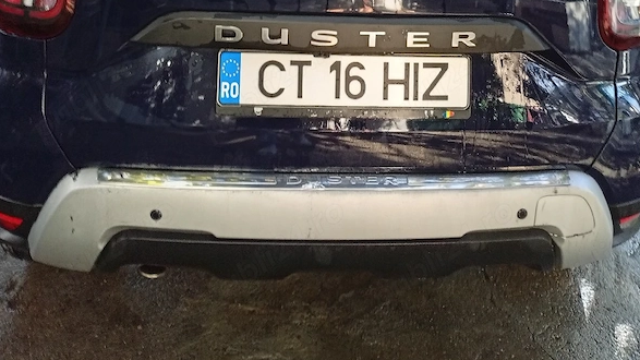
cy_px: -61
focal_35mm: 40
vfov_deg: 26.7
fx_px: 679
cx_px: 316
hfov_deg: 50.5
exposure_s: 1/50.3
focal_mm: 3.84
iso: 122
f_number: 1.8
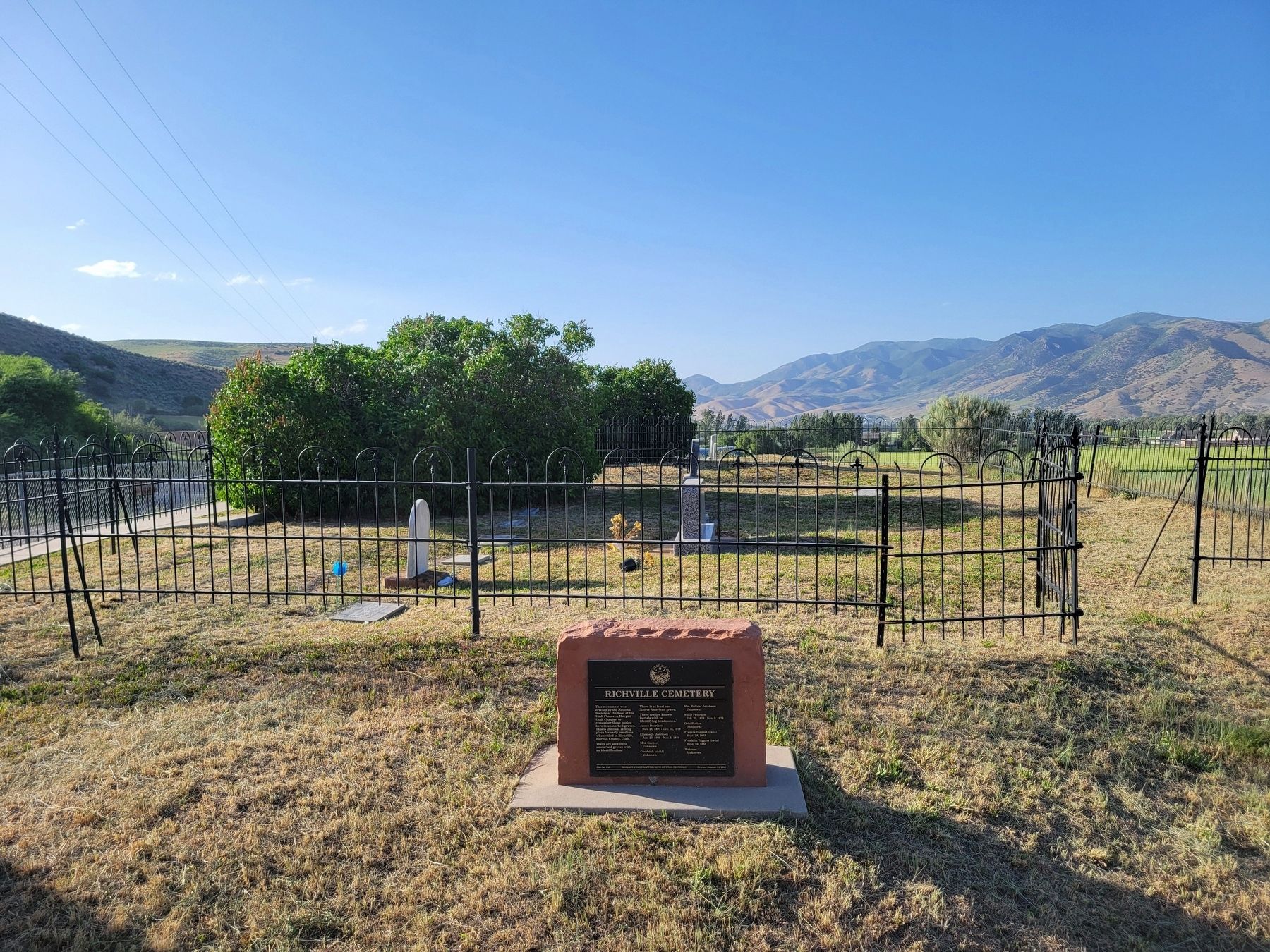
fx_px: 954
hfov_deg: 67.3
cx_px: 635
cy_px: 476
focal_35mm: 26
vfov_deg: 53.1
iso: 40
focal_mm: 5.4
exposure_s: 1/1690
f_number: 1.8
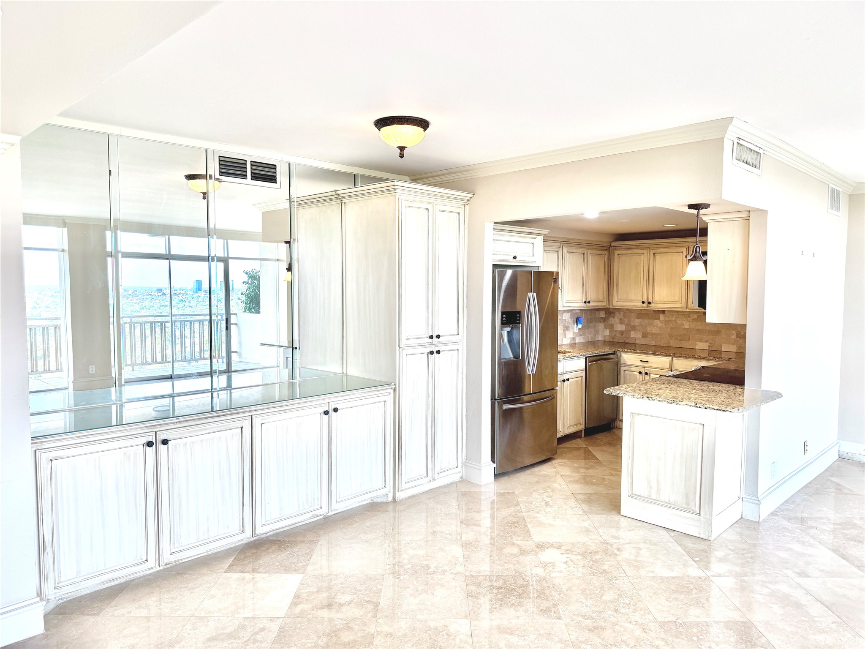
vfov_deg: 56.8
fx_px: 600
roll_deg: +0.1
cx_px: 432
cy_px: 324
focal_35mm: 24
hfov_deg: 71.6
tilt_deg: -2.6
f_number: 1.78
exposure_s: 1/183
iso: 100
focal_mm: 6.76
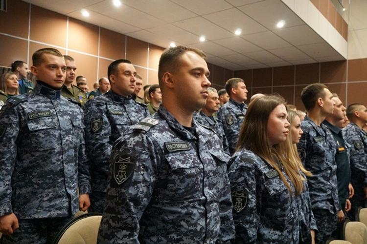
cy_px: 122
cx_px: 184
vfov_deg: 43.6
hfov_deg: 61.9
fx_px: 306
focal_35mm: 30
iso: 6400
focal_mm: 20
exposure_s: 1/125
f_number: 4
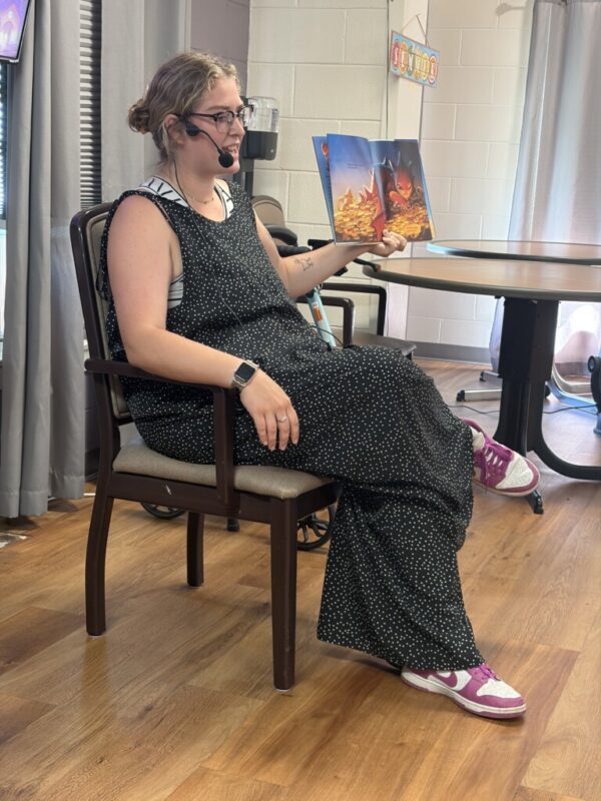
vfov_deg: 36.8
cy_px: 400
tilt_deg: -10.6
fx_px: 1204
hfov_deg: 28.0
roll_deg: -2.5
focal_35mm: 52
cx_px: 300
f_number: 1.6
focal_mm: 5.96
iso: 125
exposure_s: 1/40
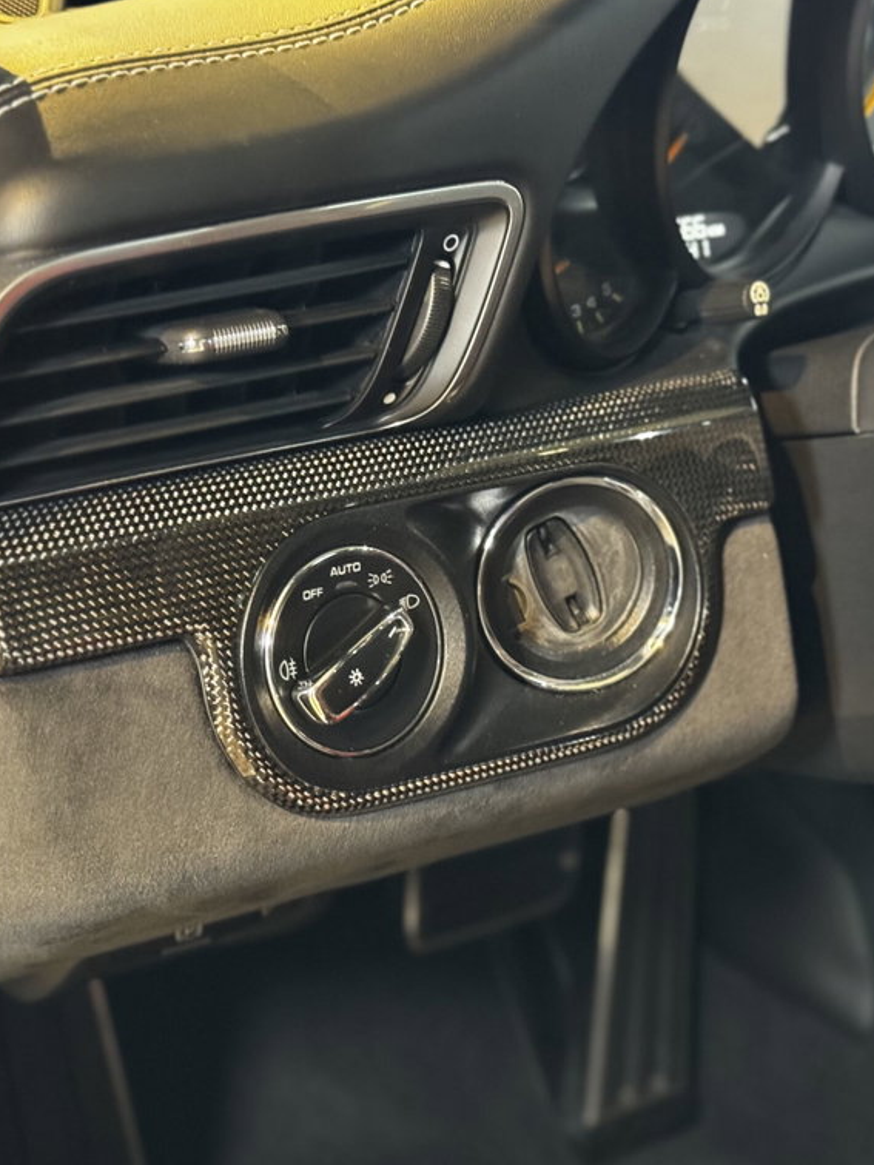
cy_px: 575
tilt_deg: -20.1
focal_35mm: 65
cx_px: 453
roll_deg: -1.1
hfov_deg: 22.6
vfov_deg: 29.8
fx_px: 2188
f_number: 1.78
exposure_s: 1/30
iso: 640
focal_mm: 6.76
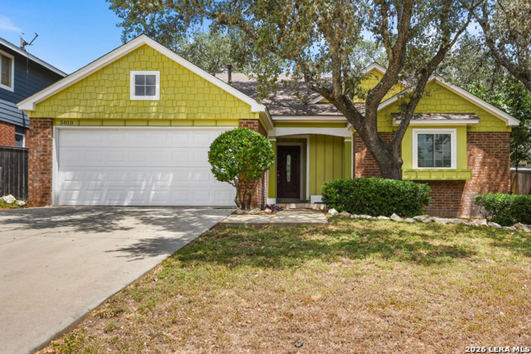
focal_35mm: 26
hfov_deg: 70.4
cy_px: 177
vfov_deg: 50.4
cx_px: 266
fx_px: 376
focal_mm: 17
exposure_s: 1/400
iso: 125
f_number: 5.3
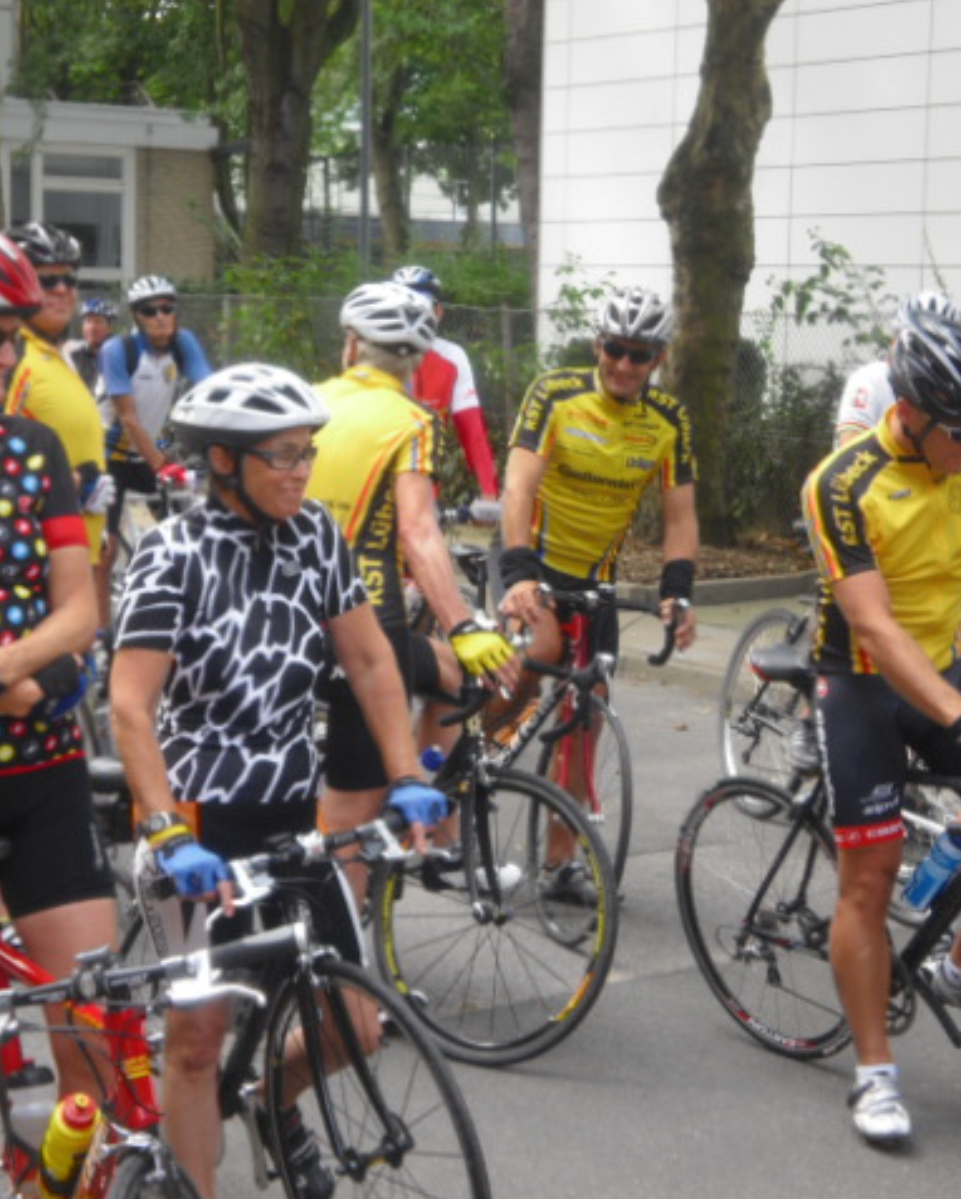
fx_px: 2558
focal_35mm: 72
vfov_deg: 26.4
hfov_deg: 21.3
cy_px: 601
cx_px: 498
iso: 100
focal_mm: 9.3
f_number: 3.7
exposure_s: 1/80
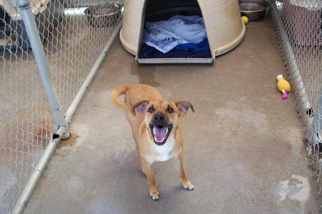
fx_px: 340
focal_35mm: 38
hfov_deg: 50.7
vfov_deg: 35.0
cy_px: 119
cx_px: 160
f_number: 2.7
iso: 80
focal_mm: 6
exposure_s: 1/69.1
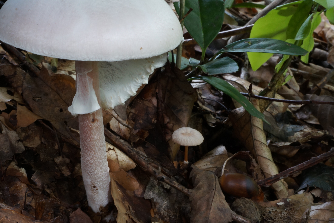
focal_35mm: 70
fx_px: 649
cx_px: 85
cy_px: 73
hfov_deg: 28.4
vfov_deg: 19.4
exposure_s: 1.3
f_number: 22
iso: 400
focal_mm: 30
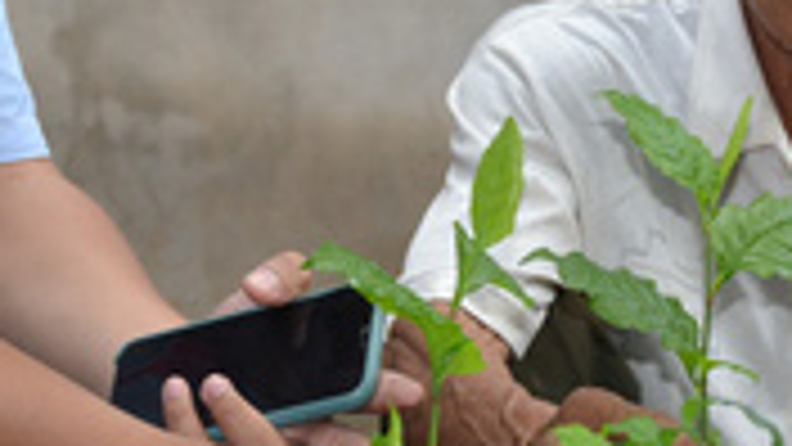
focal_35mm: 199
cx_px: 360
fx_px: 4179
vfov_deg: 6.1
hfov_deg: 10.8
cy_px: -47
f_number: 5.6
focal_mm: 38
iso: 400
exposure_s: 1/200
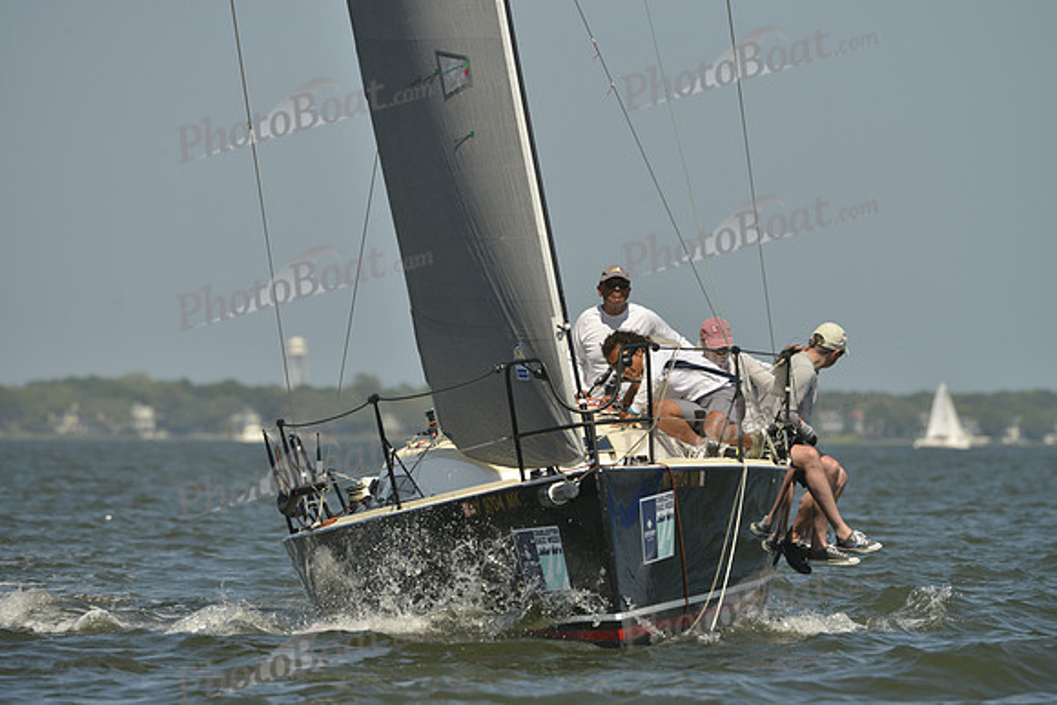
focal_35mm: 400
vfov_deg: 3.4
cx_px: 528
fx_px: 11747
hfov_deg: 5.2
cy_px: 352
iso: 280
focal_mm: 400
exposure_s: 1/1600
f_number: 8
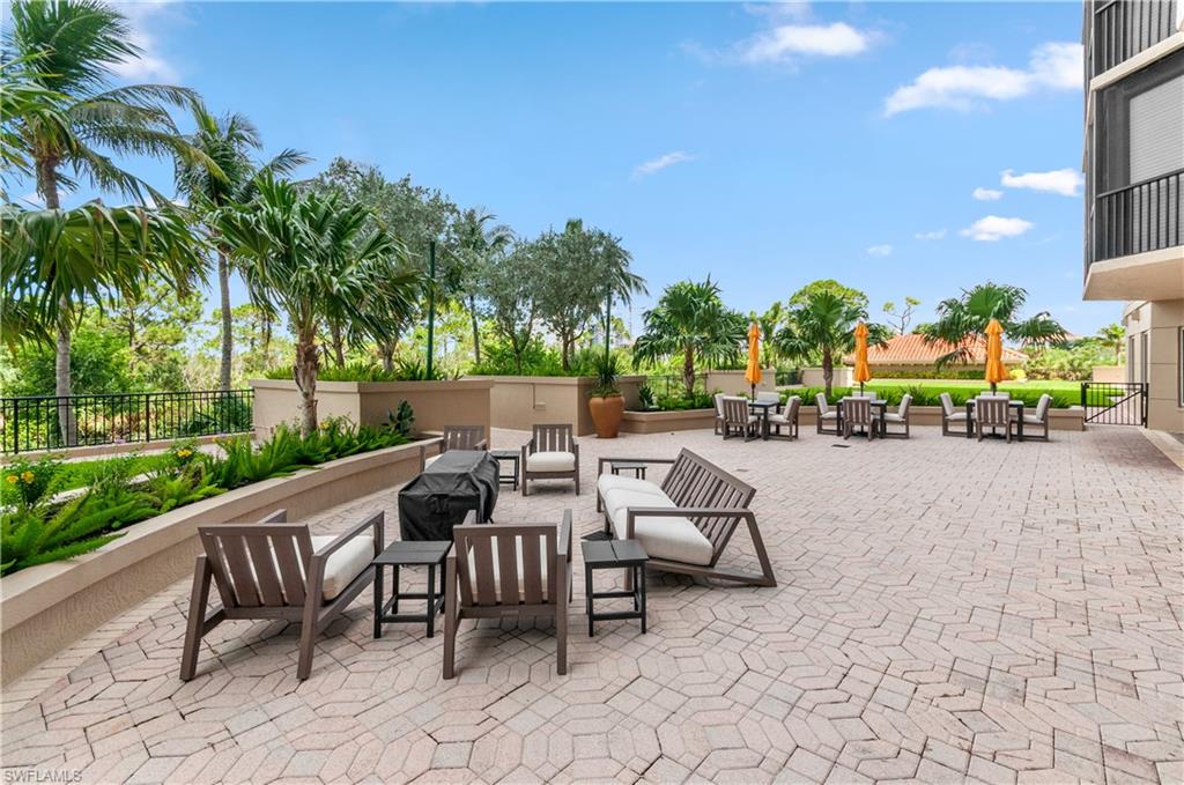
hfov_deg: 100.5
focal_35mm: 15
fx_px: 492
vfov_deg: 77.1
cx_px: 592
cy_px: 392
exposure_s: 1/250
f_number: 8
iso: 200
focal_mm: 10
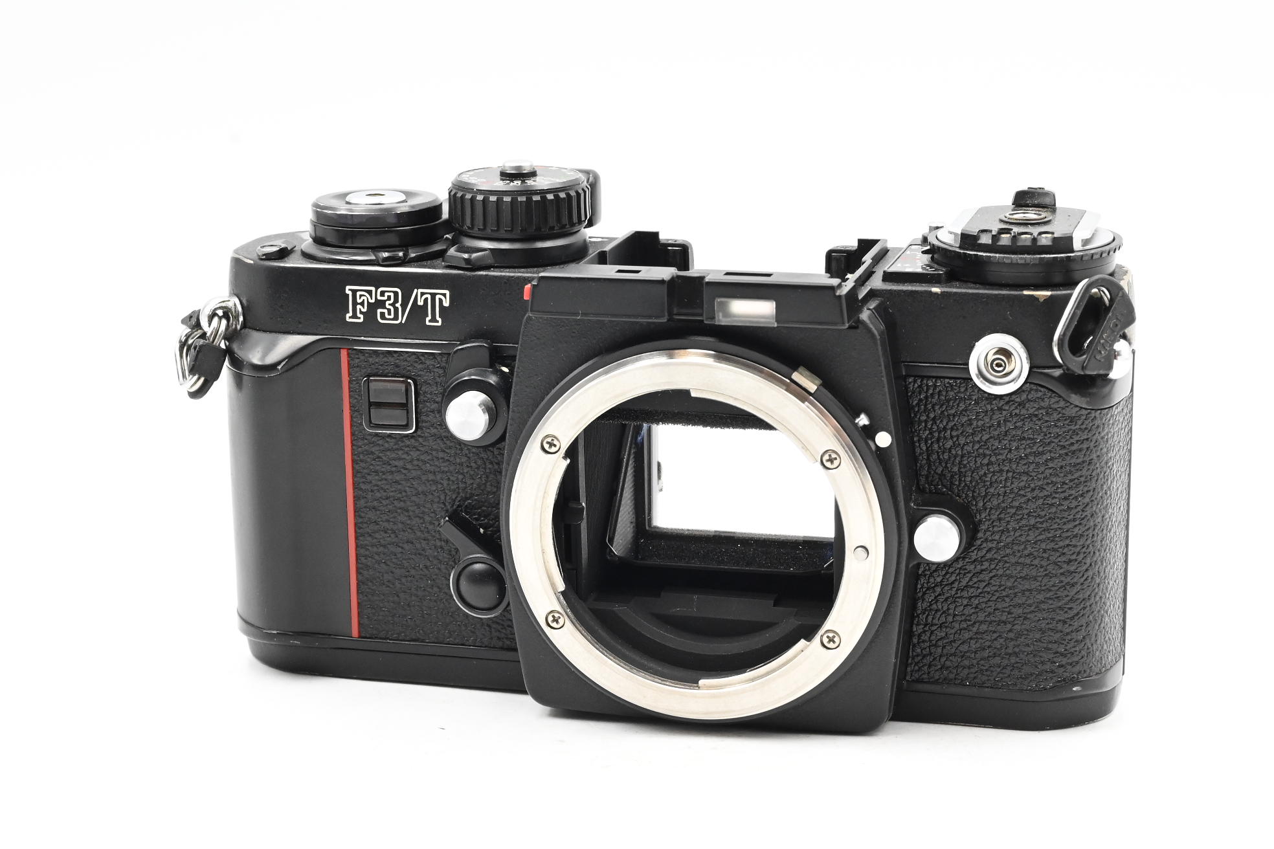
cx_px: 637
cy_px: 424
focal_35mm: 75
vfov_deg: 18.2
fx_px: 2654
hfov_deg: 27.0
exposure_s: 1/100
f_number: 14
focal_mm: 50
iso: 3200
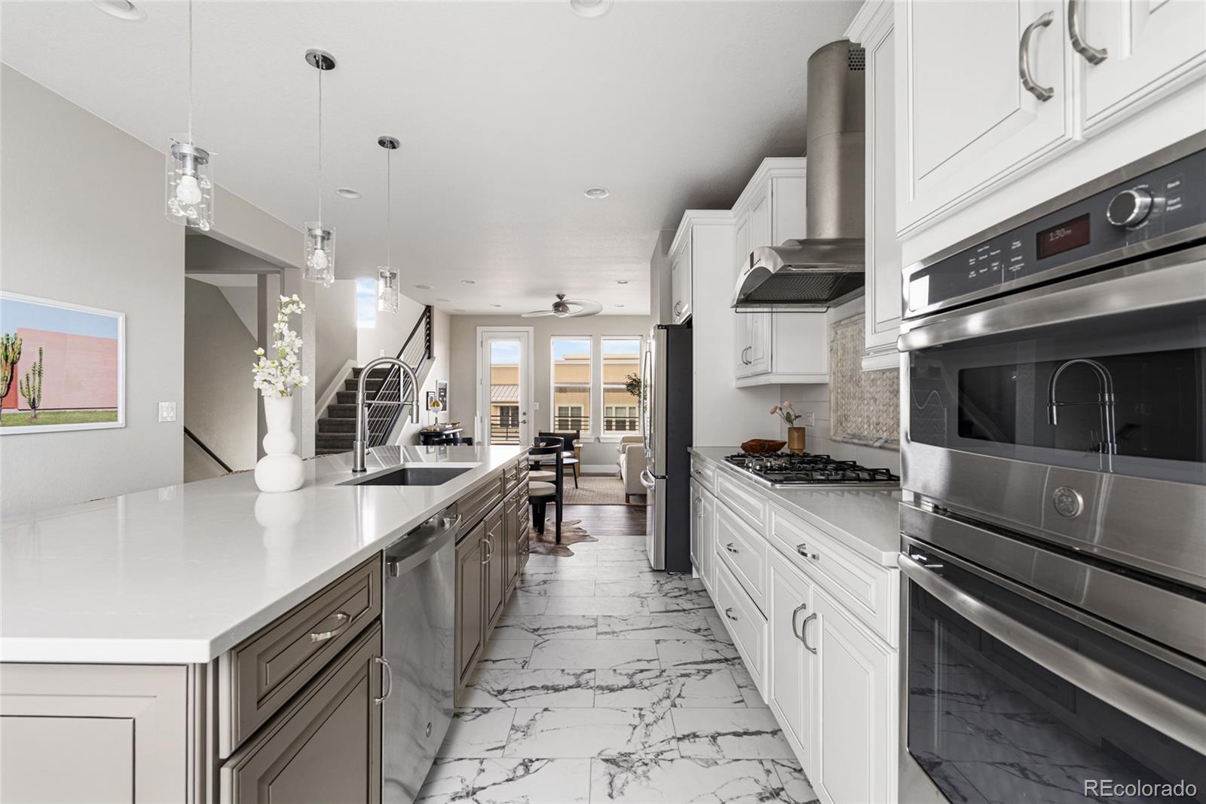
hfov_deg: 95.0
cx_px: 603
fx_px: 553
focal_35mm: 16
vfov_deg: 72.0
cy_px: 402
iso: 100
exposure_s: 1/5
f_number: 8
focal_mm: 16.5
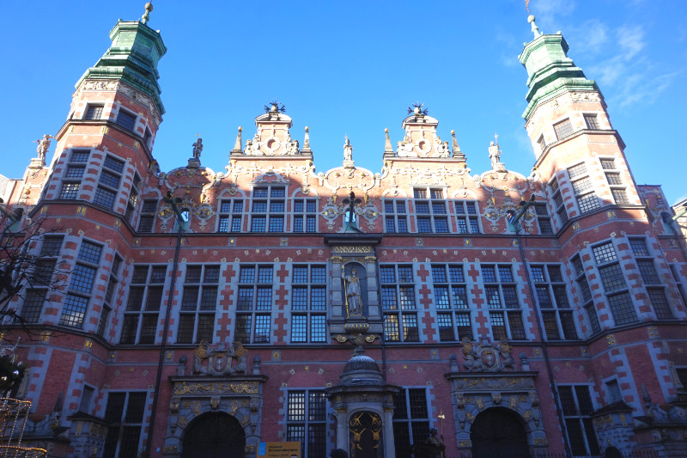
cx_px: 344
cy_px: 229
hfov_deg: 73.8
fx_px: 458
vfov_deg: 53.1
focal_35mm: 24
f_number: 10
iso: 100
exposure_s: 1/80
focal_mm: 16
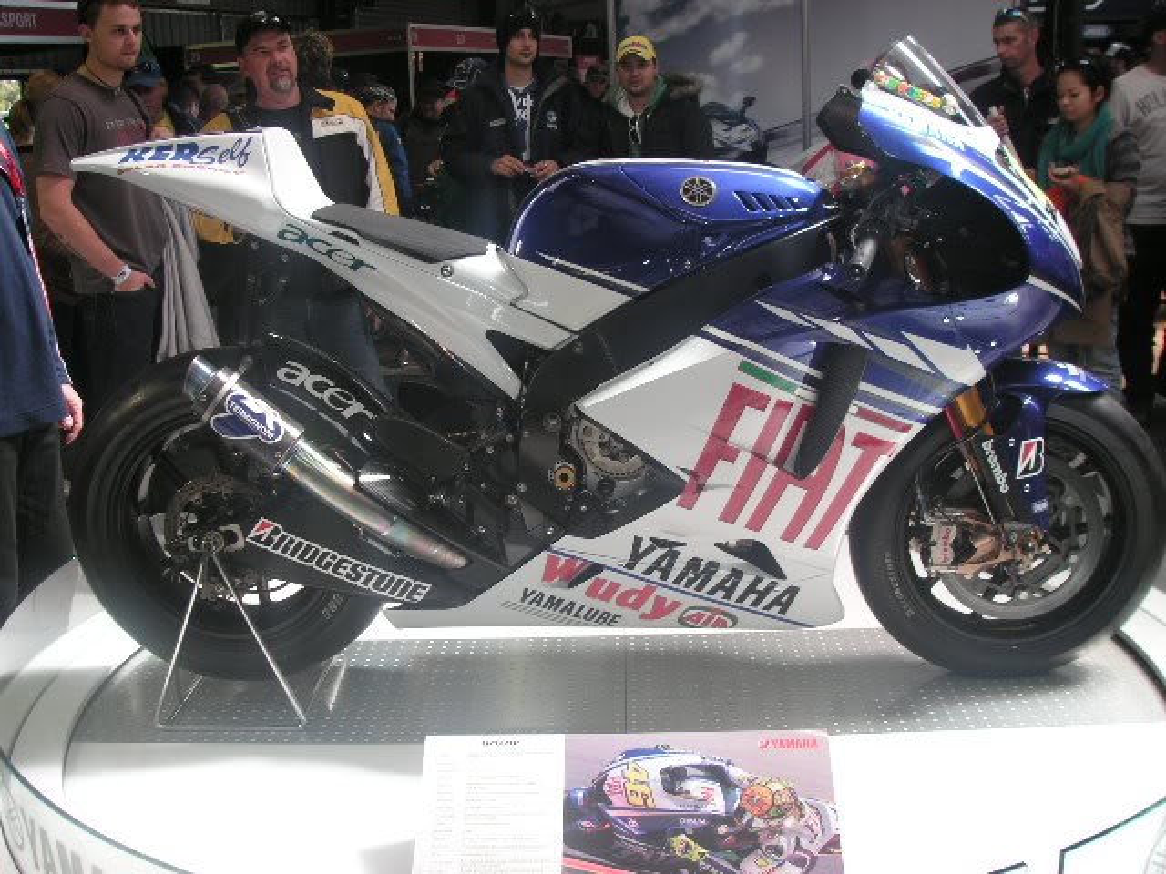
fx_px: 1280
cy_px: 437
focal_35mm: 38
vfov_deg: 37.7
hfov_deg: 49.0
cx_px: 583
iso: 50
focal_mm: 6.3
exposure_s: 1/90
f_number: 3.3
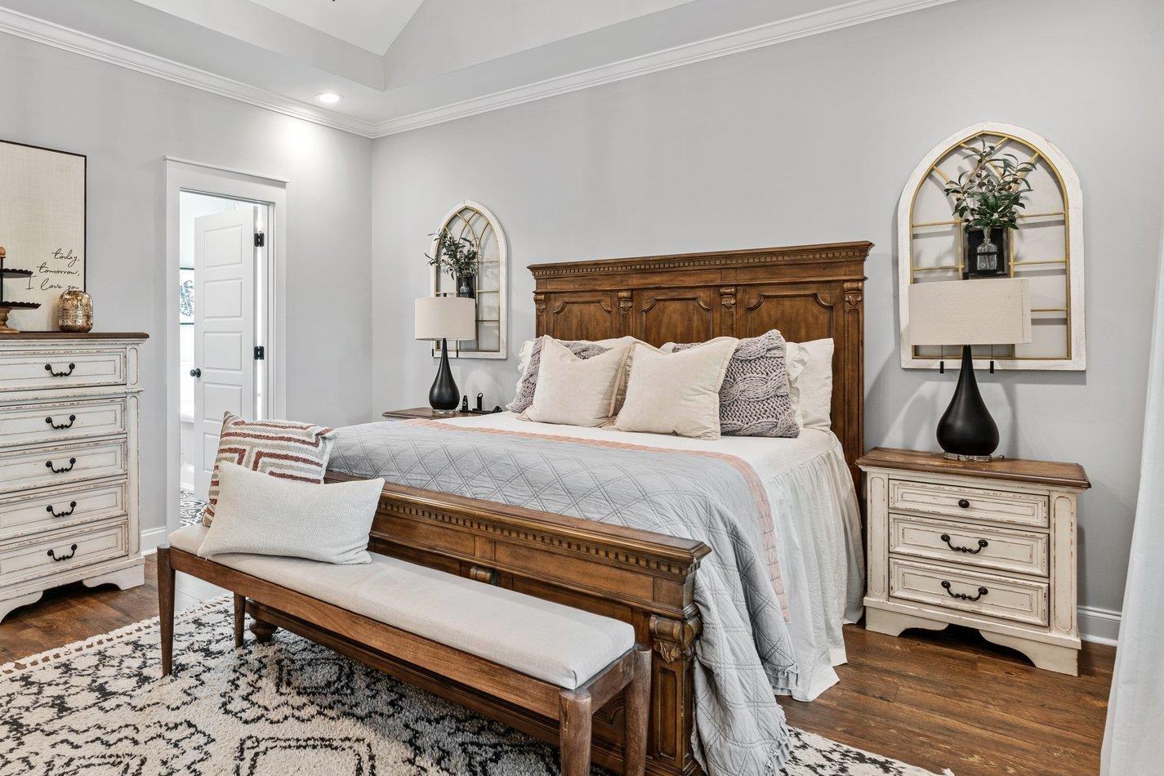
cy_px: 328
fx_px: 767
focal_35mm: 24
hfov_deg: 71.3
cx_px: 354
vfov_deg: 53.5
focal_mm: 16.5
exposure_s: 1/2.5
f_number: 9
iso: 250
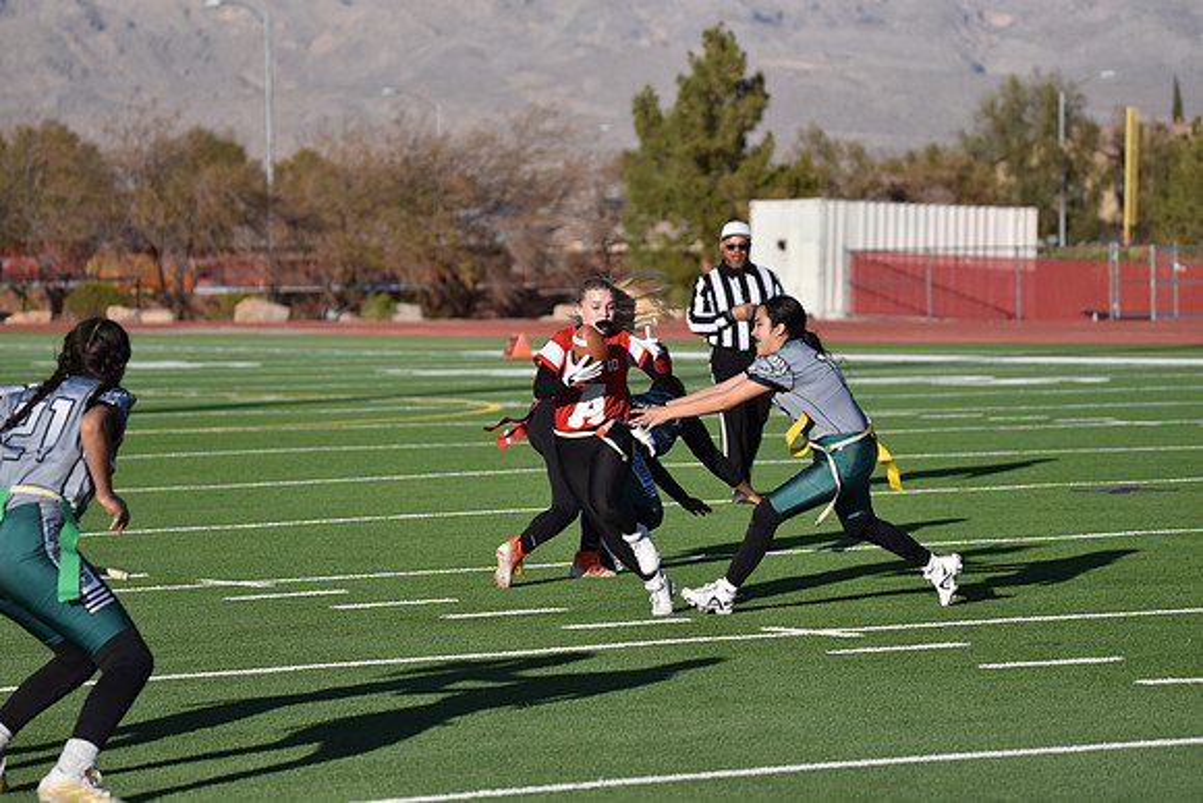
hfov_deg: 11.4
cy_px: 402
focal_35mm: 180
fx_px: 6016
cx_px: 602
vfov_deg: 7.6
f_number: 5
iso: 400
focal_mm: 180
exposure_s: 1/4000
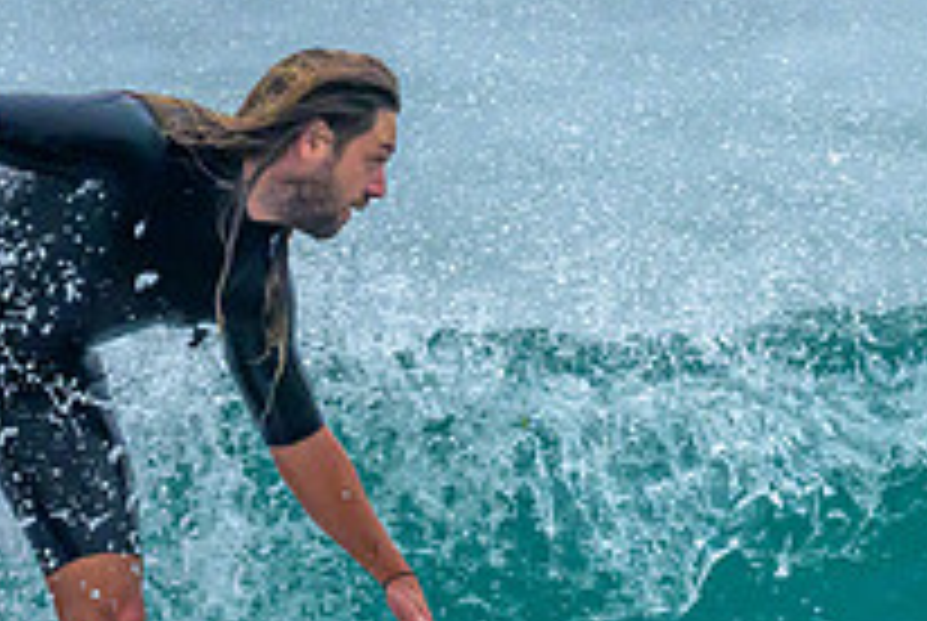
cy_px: 582
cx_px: 440
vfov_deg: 0.5
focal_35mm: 2798
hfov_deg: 0.7
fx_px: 72151
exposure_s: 1/3200
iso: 2000
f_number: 6.3
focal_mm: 800
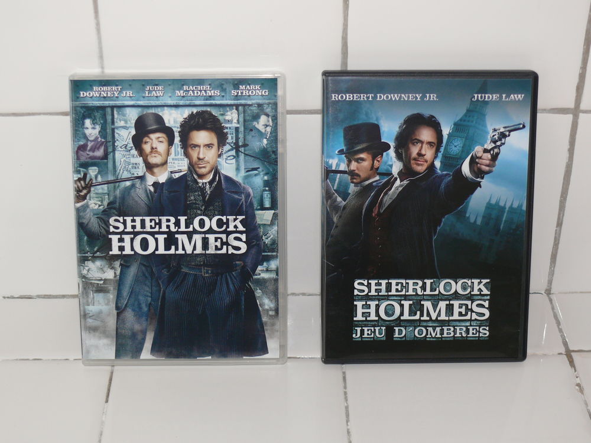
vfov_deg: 22.6
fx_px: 1110
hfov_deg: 29.8
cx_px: 296
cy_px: 222
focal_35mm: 65
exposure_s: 1/30
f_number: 3.2
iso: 100
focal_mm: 11.4
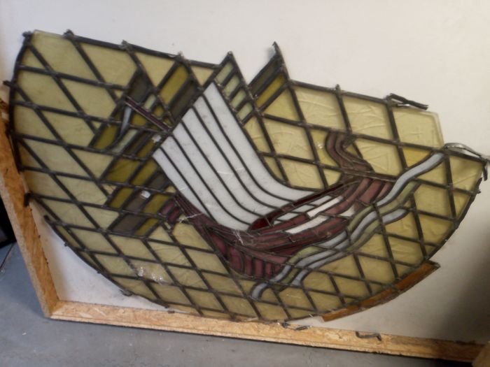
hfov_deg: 81.7
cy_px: 184
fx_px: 283
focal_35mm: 20
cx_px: 245
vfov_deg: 66.0
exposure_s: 1/25
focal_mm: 3.52
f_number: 2
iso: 397
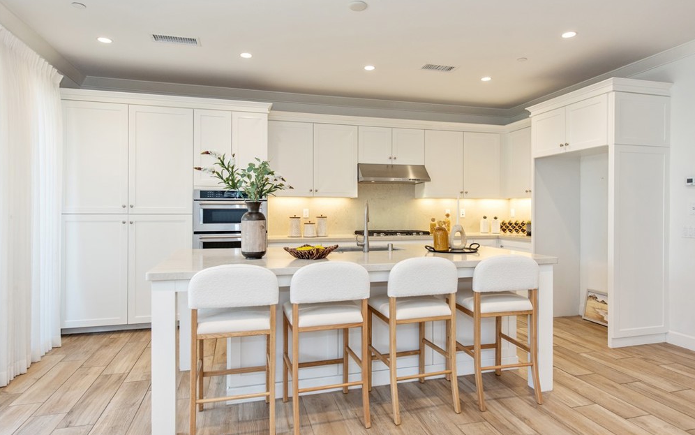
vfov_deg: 55.1
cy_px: 213
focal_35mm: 22
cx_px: 354
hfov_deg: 79.6
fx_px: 417
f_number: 5.6
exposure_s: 1/125
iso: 800
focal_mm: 21
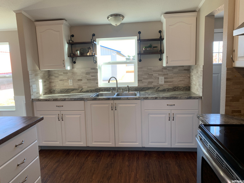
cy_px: 92
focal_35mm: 26
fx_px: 183
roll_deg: +2.3
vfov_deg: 53.1
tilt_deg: -9.4
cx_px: 122
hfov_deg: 67.3
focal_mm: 4.25
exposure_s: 1/60
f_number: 1.8
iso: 50
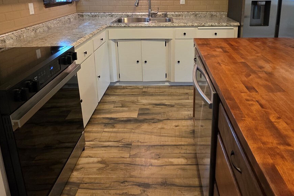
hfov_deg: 71.1
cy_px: 41
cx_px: 168
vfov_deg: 48.6
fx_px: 204
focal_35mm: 25
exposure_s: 1/60
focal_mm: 2.2
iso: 320
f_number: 1.9
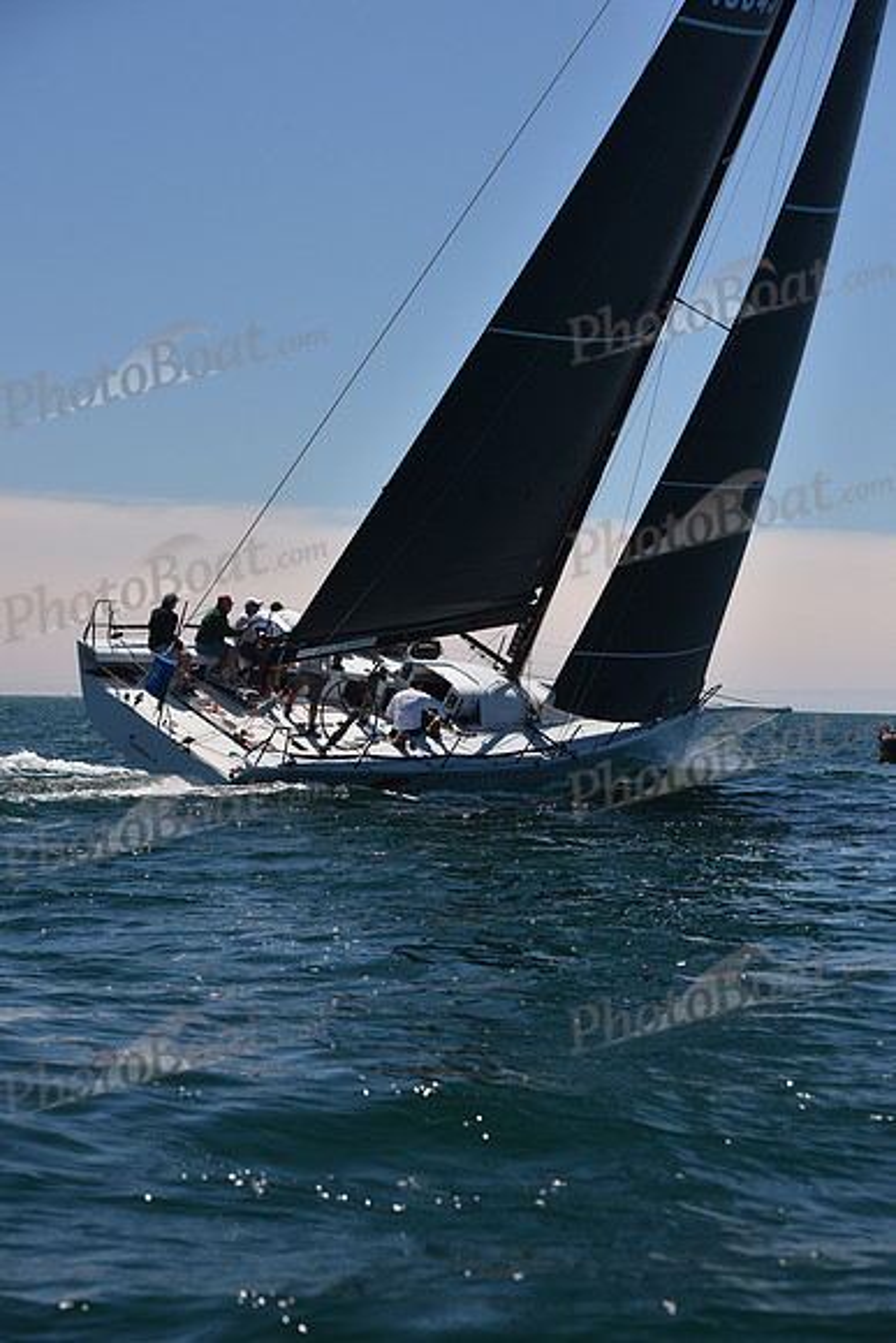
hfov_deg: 15.2
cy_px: 672
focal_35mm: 90
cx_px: 448
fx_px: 3358
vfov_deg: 22.6
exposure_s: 1/800
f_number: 6.3
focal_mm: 90
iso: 250
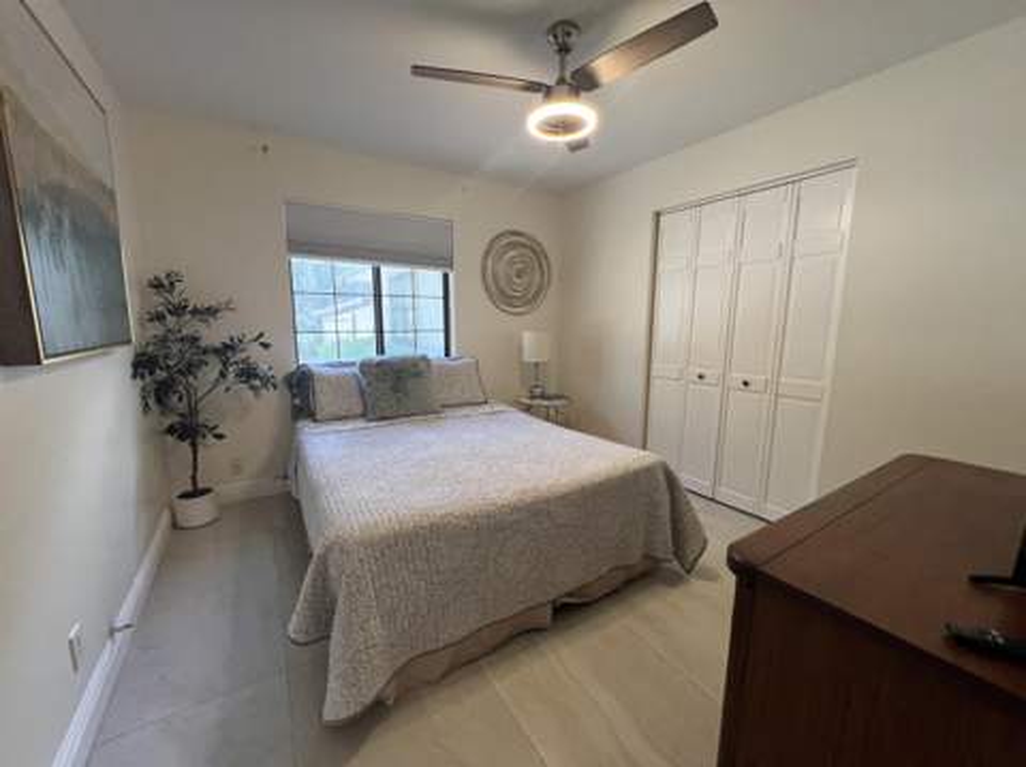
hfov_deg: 106.2
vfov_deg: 89.8
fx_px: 385
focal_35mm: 13
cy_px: 384
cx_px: 513
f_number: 1.8
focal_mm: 1.57
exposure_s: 1/120
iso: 160
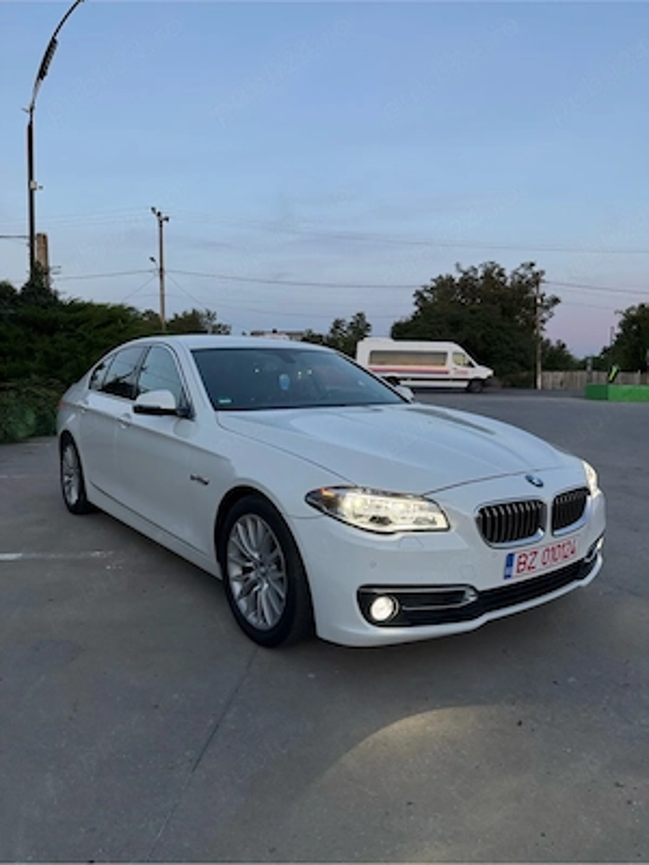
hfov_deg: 56.8
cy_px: 432
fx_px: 600
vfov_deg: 71.6
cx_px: 324
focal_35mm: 24
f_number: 1.78
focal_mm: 6.76
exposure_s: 1/250
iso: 200
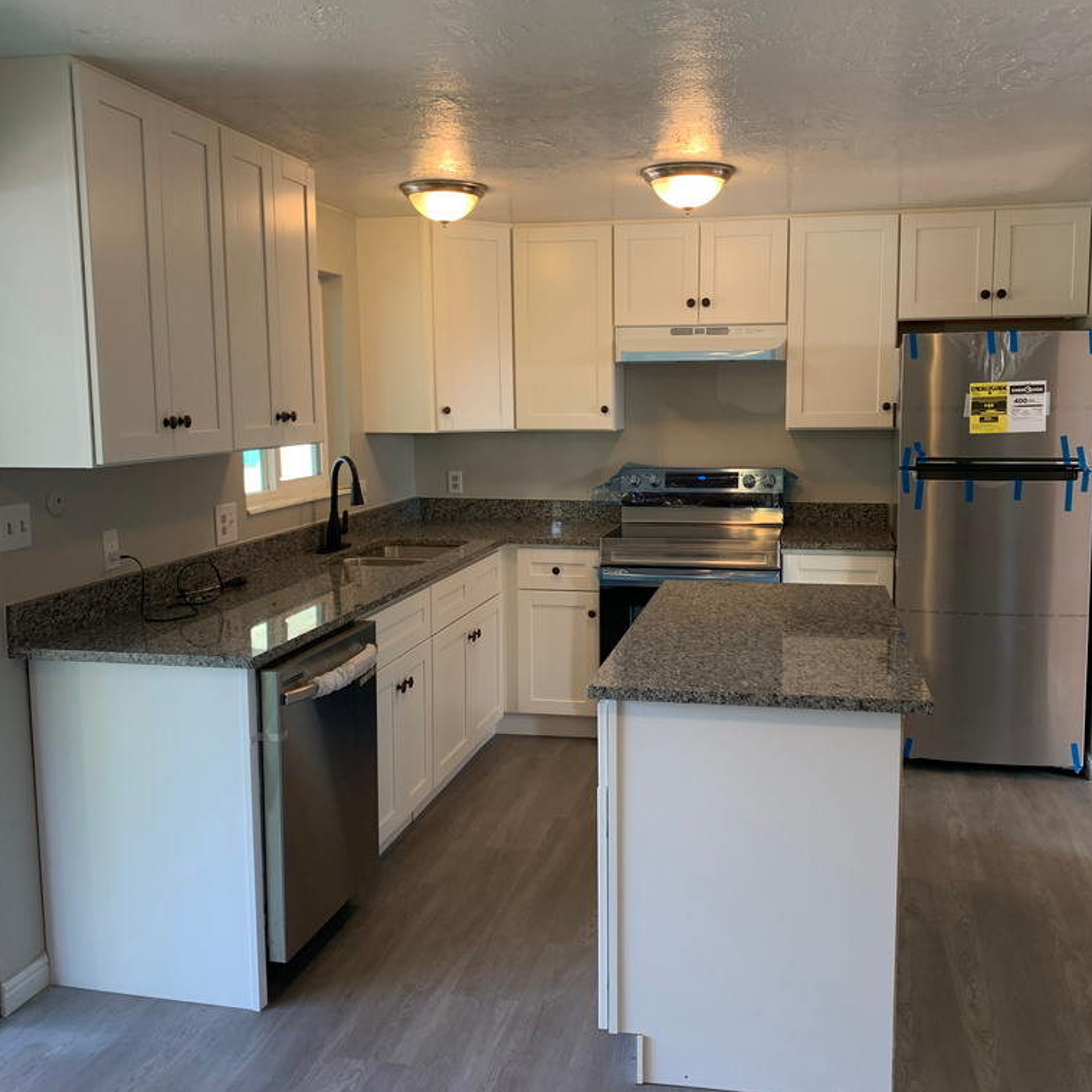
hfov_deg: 52.4
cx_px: 623
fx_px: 1106
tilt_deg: -9.3
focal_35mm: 31
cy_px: 544
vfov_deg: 52.5
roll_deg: -0.7
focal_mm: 4.25
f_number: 1.8
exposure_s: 1/120
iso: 80
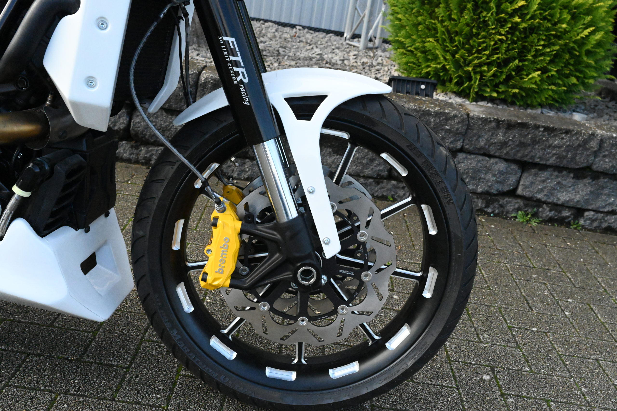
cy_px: 206
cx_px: 308
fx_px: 617
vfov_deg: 36.9
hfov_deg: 53.1
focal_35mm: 36
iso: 18000
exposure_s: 1/5000
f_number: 10
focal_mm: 36
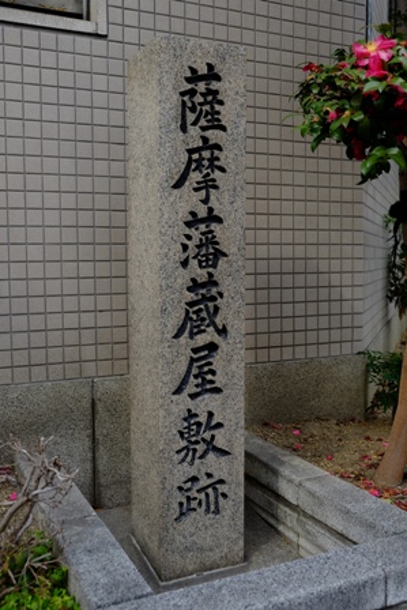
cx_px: 204
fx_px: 610
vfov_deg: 53.1
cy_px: 305
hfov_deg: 36.9
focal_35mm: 36
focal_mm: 24.3
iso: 200
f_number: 3.6
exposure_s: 1/480
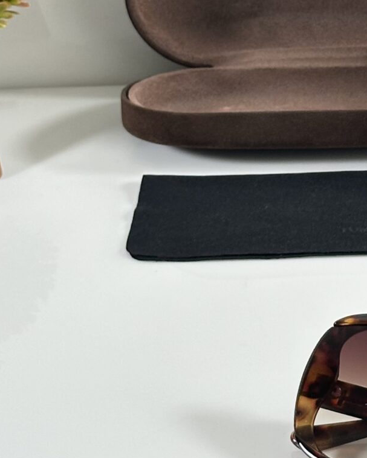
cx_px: 443
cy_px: 113
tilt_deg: -25.0
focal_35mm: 158
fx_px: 2146
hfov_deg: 9.6
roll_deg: +1.0
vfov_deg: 12.2
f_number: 1.78
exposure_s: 1/79
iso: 80
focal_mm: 6.86
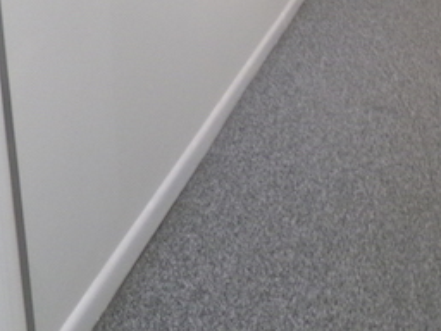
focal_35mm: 75
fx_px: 955
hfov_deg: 25.5
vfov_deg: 18.5
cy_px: -79
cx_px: 357
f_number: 3.7
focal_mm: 4.3
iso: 210
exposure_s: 1/17
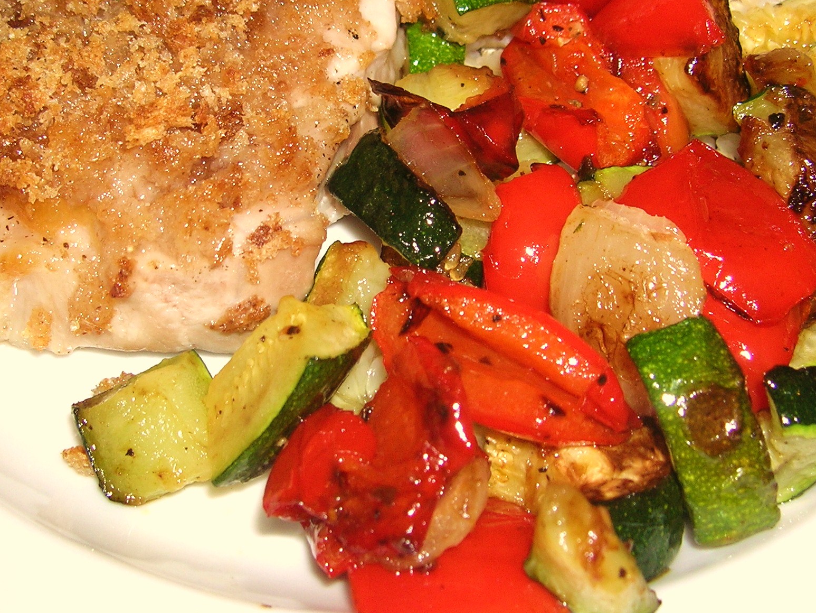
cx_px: 396
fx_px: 1344
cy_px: 222
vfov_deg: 25.6
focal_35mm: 57
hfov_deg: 33.8
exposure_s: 1/60.1
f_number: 2.9
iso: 50
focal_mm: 5.7
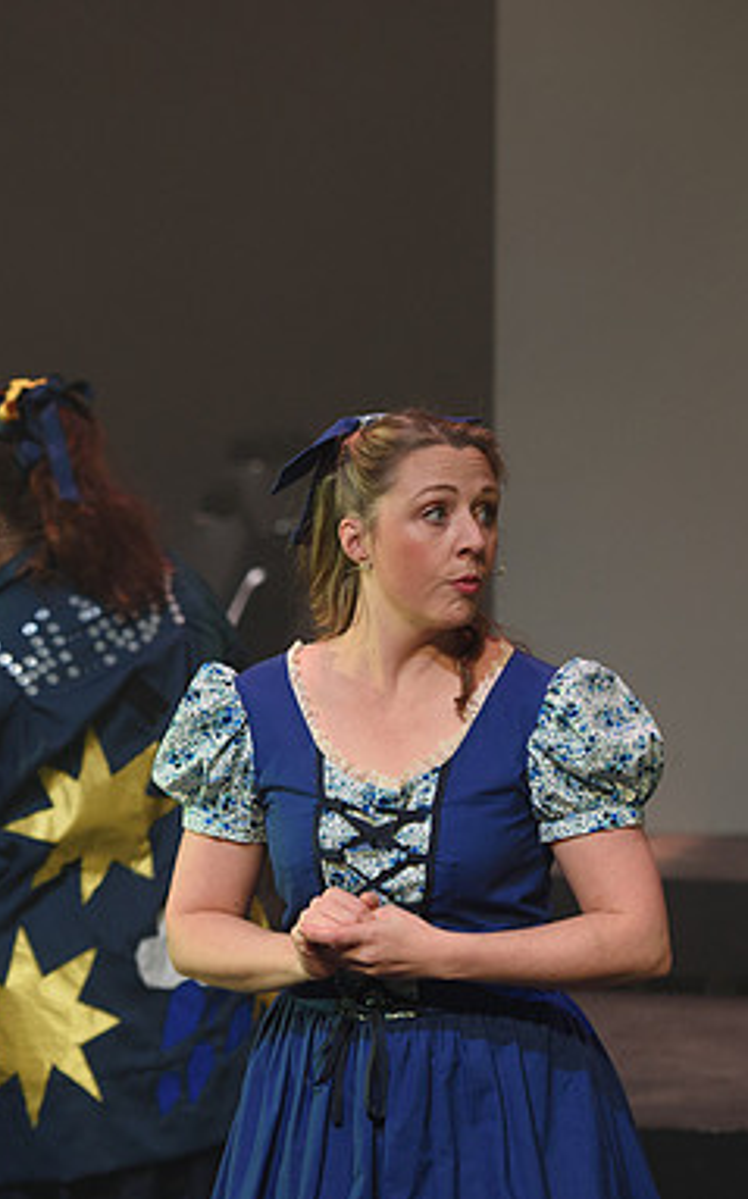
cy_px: 468
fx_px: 6857
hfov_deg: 6.2
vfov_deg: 10.0
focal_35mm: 210
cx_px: 111
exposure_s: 1/125
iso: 800
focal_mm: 112
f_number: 2.8
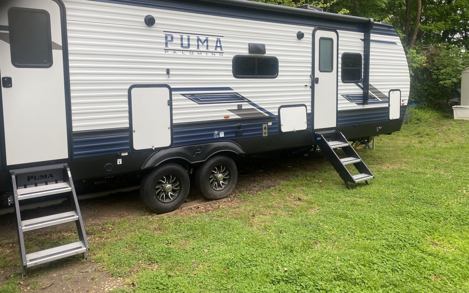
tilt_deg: -3.2
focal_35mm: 28
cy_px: 122
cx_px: 231
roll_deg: +1.3
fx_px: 358
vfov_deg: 44.4
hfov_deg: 66.5
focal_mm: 4.25
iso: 32
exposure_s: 1/262
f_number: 1.8
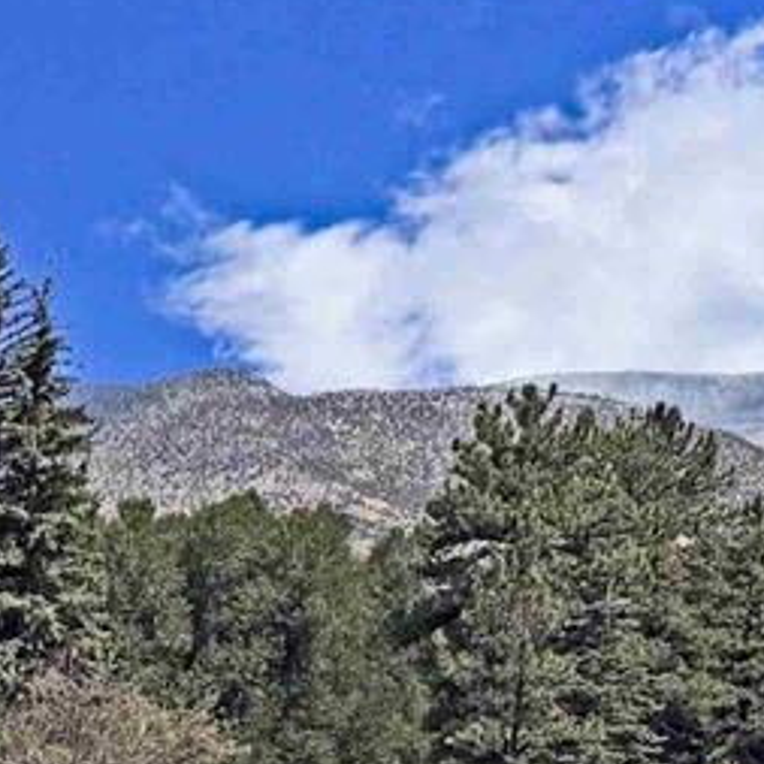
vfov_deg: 19.9
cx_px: -365
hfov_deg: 18.1
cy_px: 634
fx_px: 2147
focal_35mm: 86
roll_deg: -0.1
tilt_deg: -2.7
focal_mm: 6.76
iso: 80
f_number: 1.78
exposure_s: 1/5319
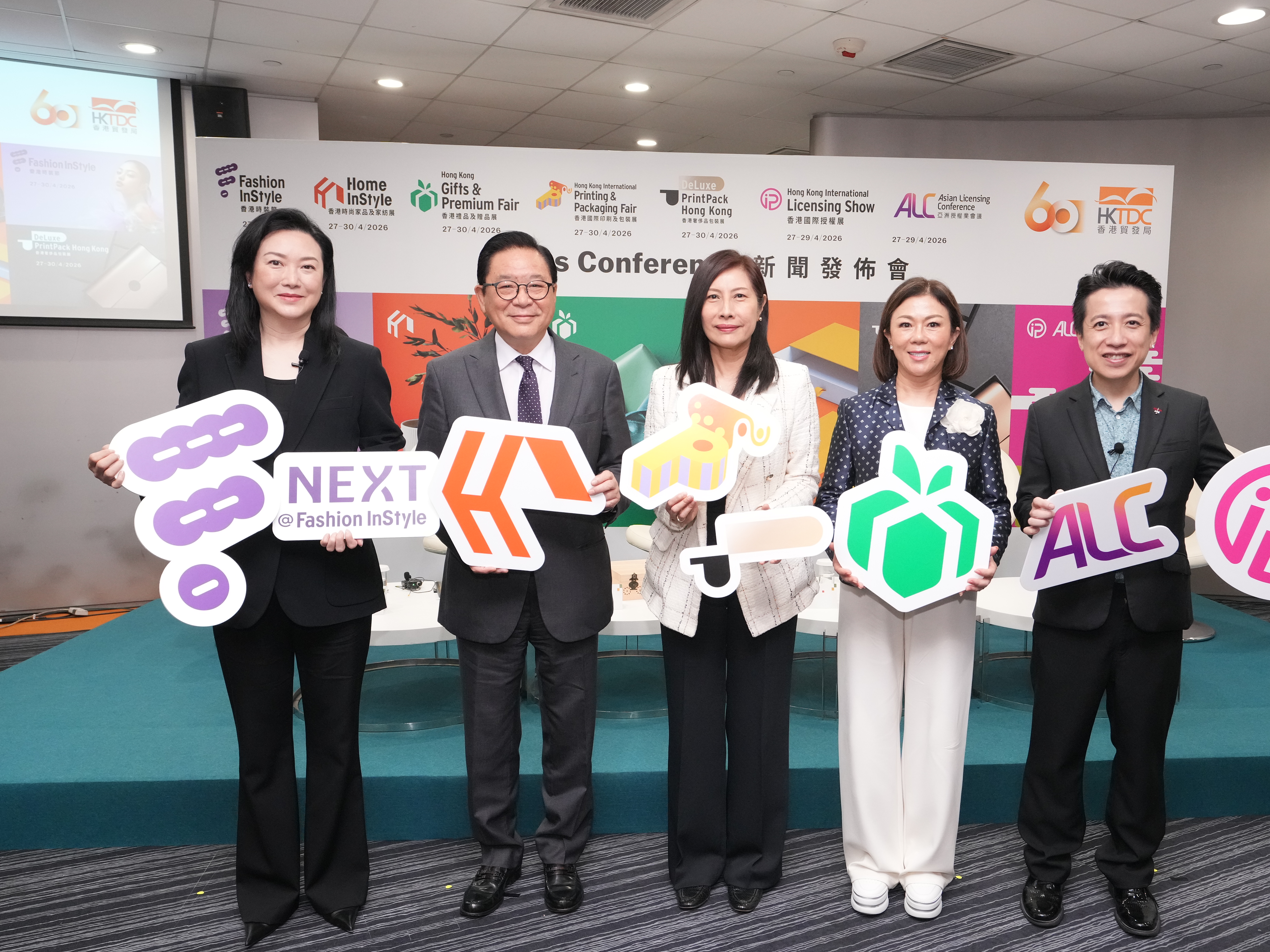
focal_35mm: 28
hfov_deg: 63.2
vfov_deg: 49.7
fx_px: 1027
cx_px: 723
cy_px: 489
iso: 4000
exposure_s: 1/160
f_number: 5.6
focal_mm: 25
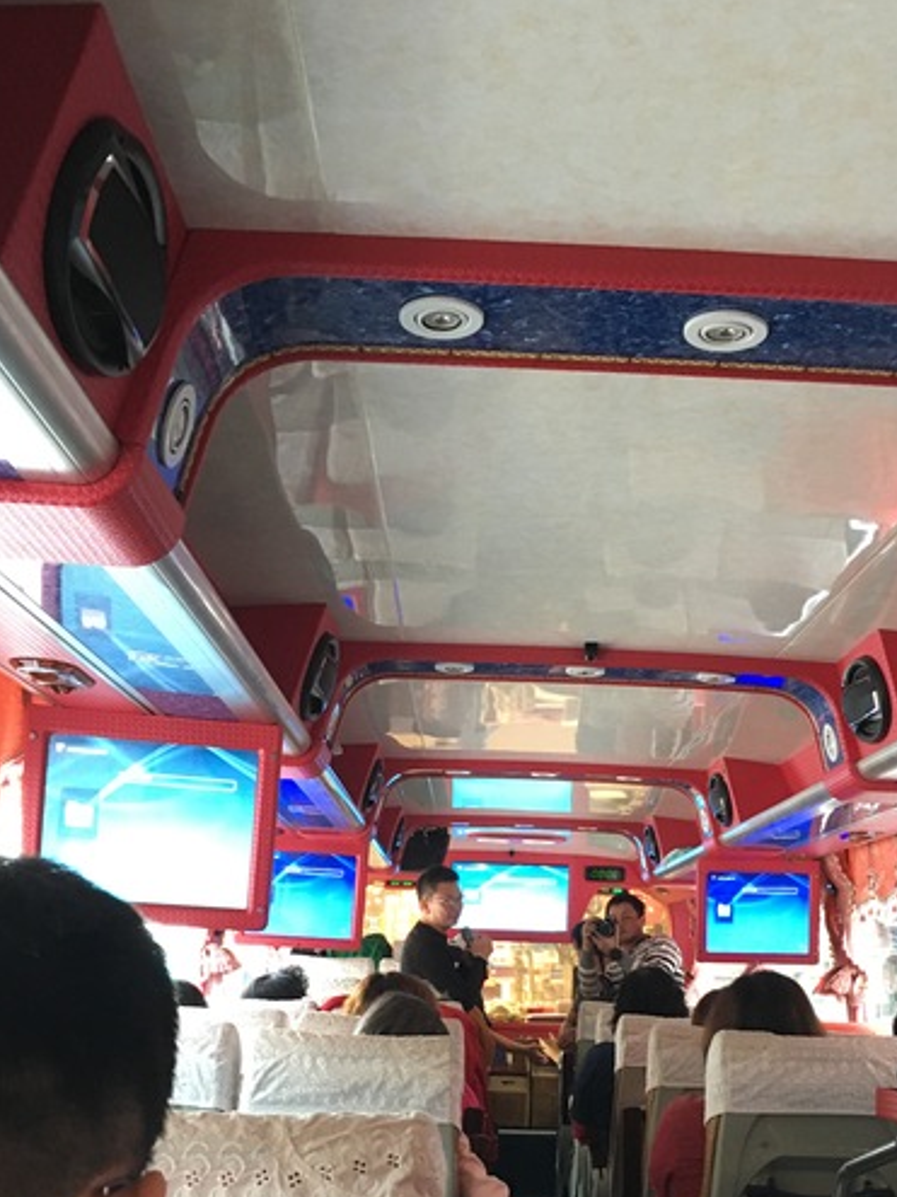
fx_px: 1417
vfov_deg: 44.8
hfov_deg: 35.0
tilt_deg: +6.1
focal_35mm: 41
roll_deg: -0.1
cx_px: 536
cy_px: 837
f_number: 2.2
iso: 200
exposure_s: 1/24
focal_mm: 4.15
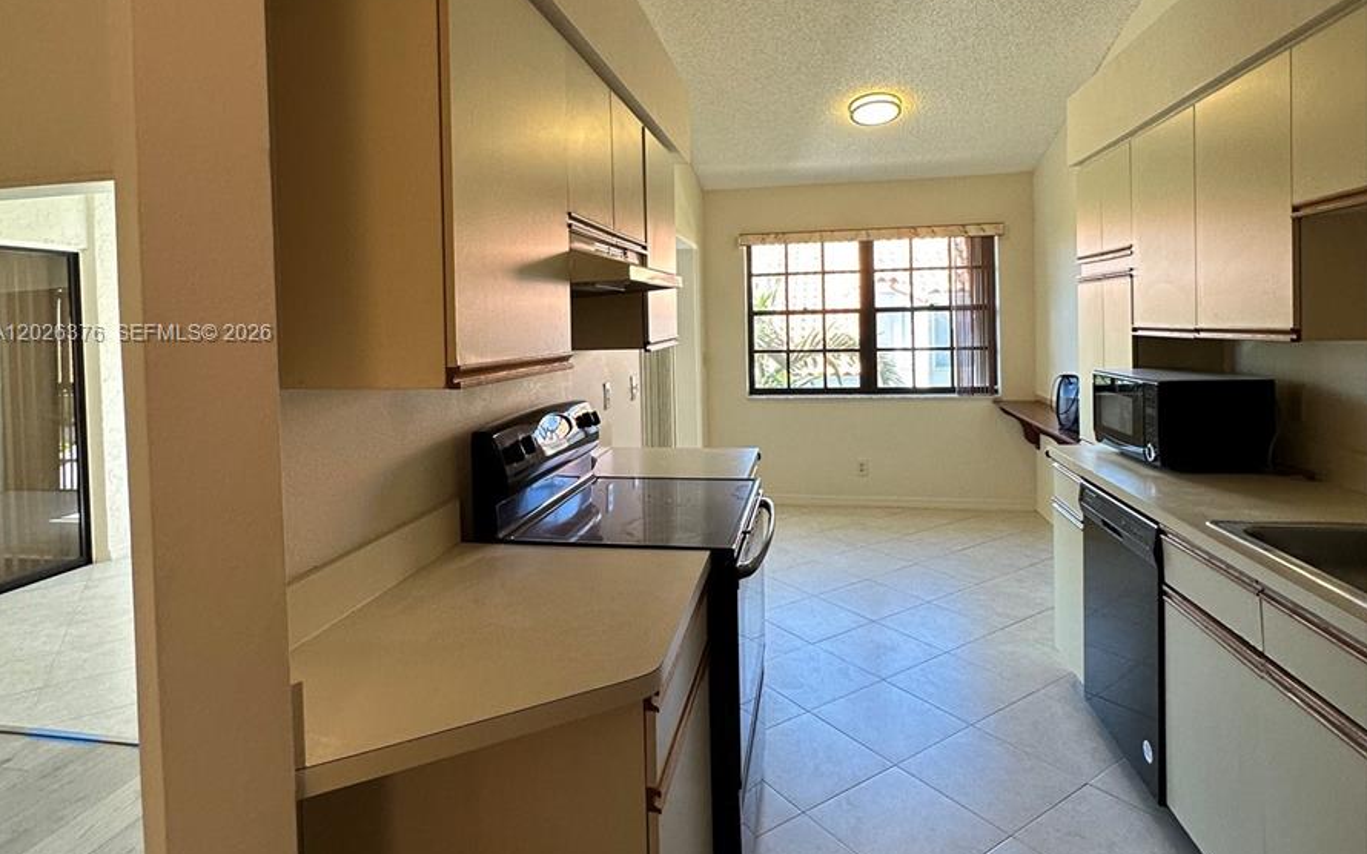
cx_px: 679
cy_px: 335
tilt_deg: +0.7
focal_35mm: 20
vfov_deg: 59.1
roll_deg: +1.3
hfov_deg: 85.1
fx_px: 745
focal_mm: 2.22
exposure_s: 1/120
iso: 125
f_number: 2.2
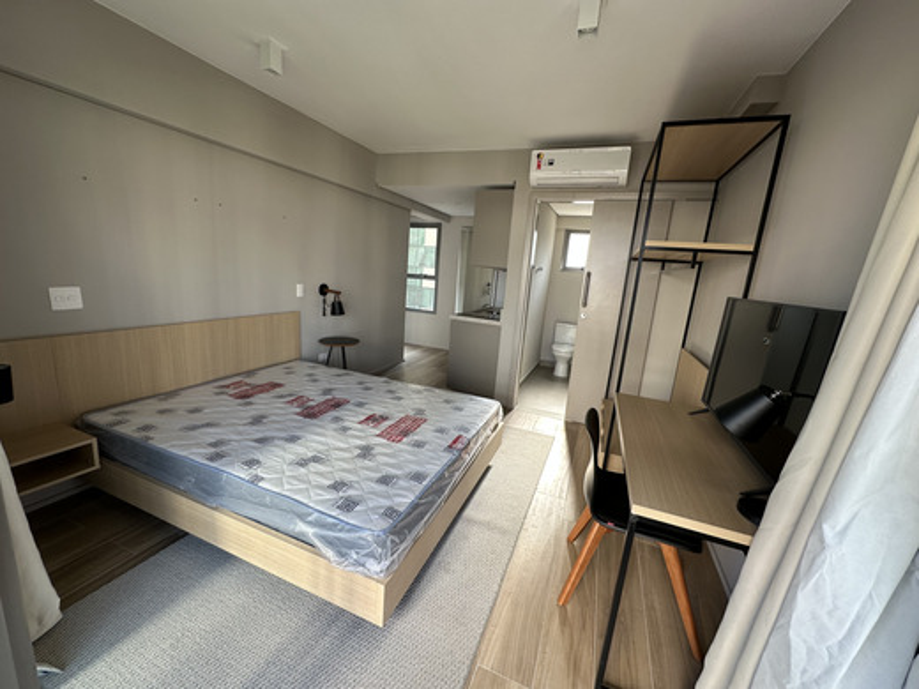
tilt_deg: -11.4
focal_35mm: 14
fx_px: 372
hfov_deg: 102.1
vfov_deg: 85.7
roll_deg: -6.0
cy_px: 344
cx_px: 460
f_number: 2.2
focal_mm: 2.22
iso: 50
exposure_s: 1/99
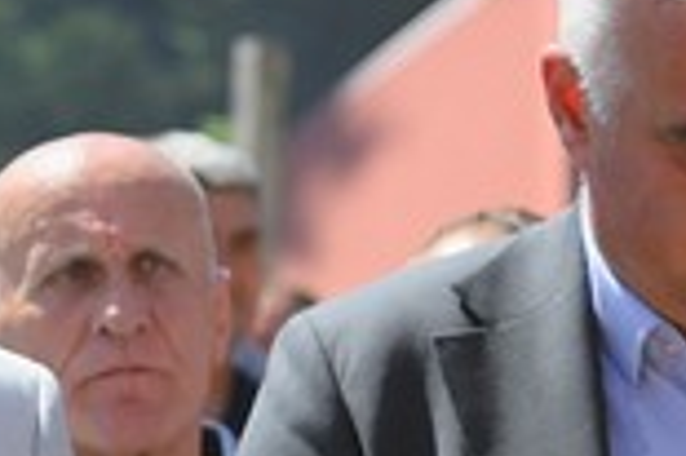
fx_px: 4911
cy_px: 401
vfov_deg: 5.3
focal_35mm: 258
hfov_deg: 7.9
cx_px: -89
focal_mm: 50
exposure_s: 1/3200
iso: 250
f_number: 2.8
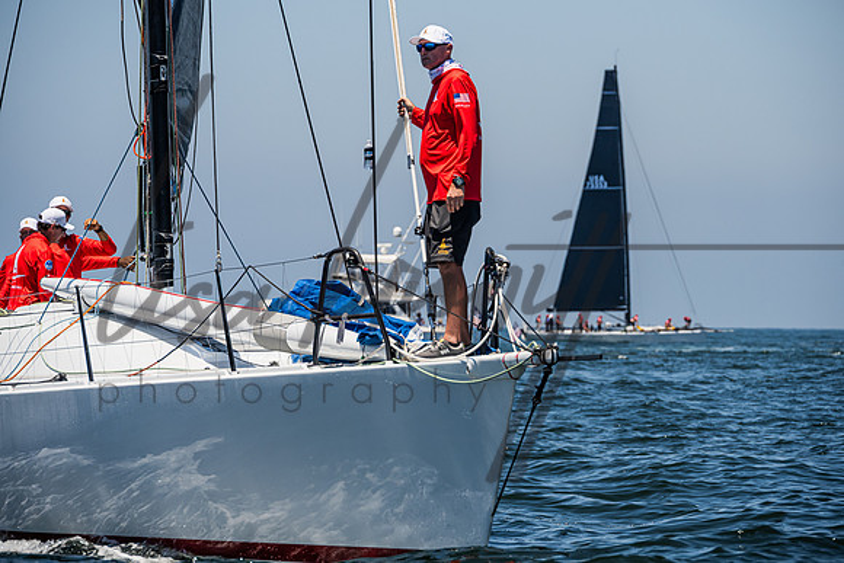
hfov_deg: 9.4
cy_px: 264
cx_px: 454
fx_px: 5108
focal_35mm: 218
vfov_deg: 6.3
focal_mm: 200
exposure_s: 1/1600
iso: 400
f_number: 8
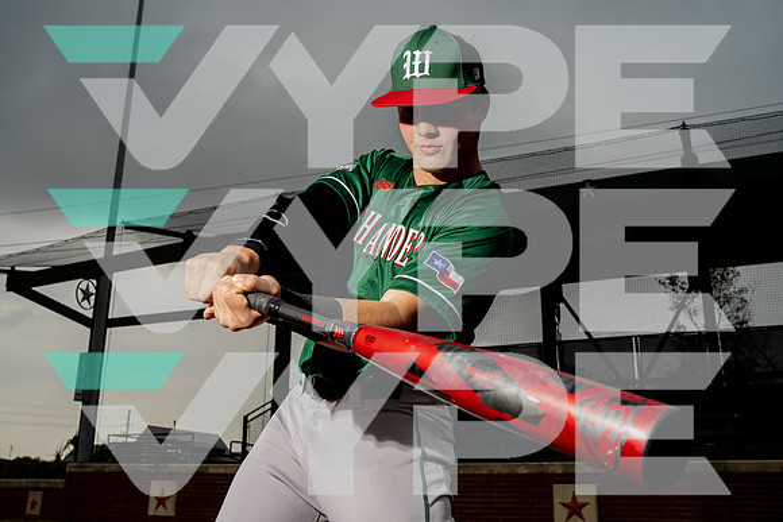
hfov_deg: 54.4
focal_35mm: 35
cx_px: 392
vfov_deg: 37.9
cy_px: 261
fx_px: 761
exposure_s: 1/250
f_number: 7.1
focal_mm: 35
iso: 320
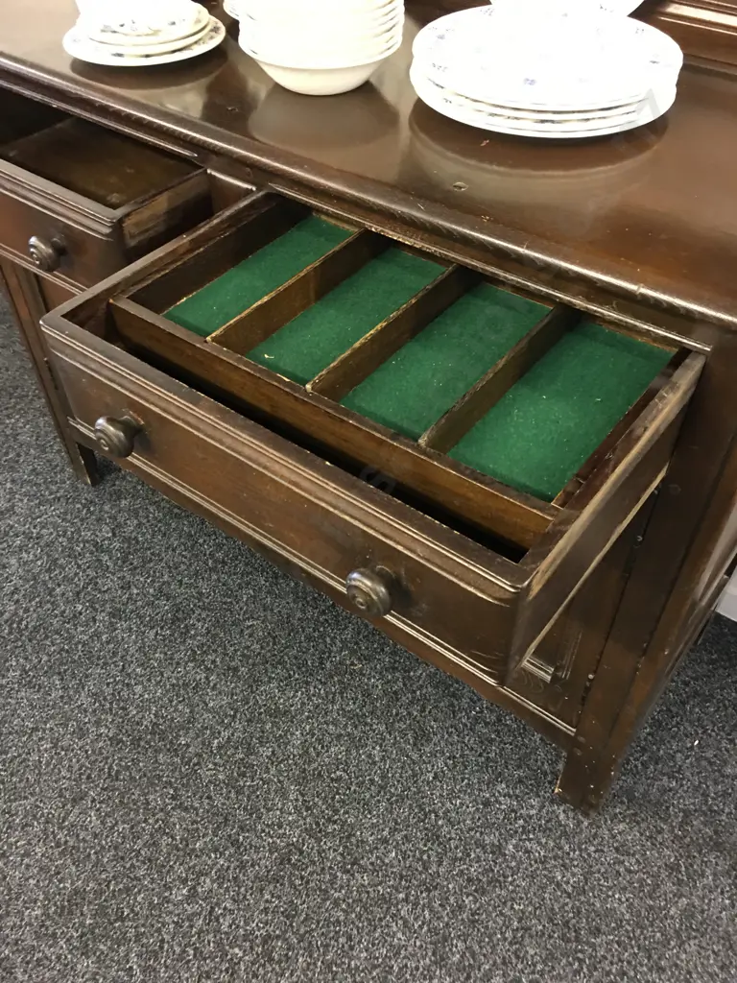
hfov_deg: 48.2
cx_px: 368
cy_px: 492
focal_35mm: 29
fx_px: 823
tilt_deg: -45.2
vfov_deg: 61.7
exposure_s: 1/8
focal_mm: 4.15
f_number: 2.2
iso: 100
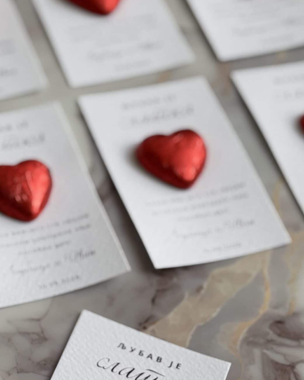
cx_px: 37
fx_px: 1125
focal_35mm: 100
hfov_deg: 15.2
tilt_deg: -51.9
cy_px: 223
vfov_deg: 19.2
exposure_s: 1/91
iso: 50
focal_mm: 5.96
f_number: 1.6
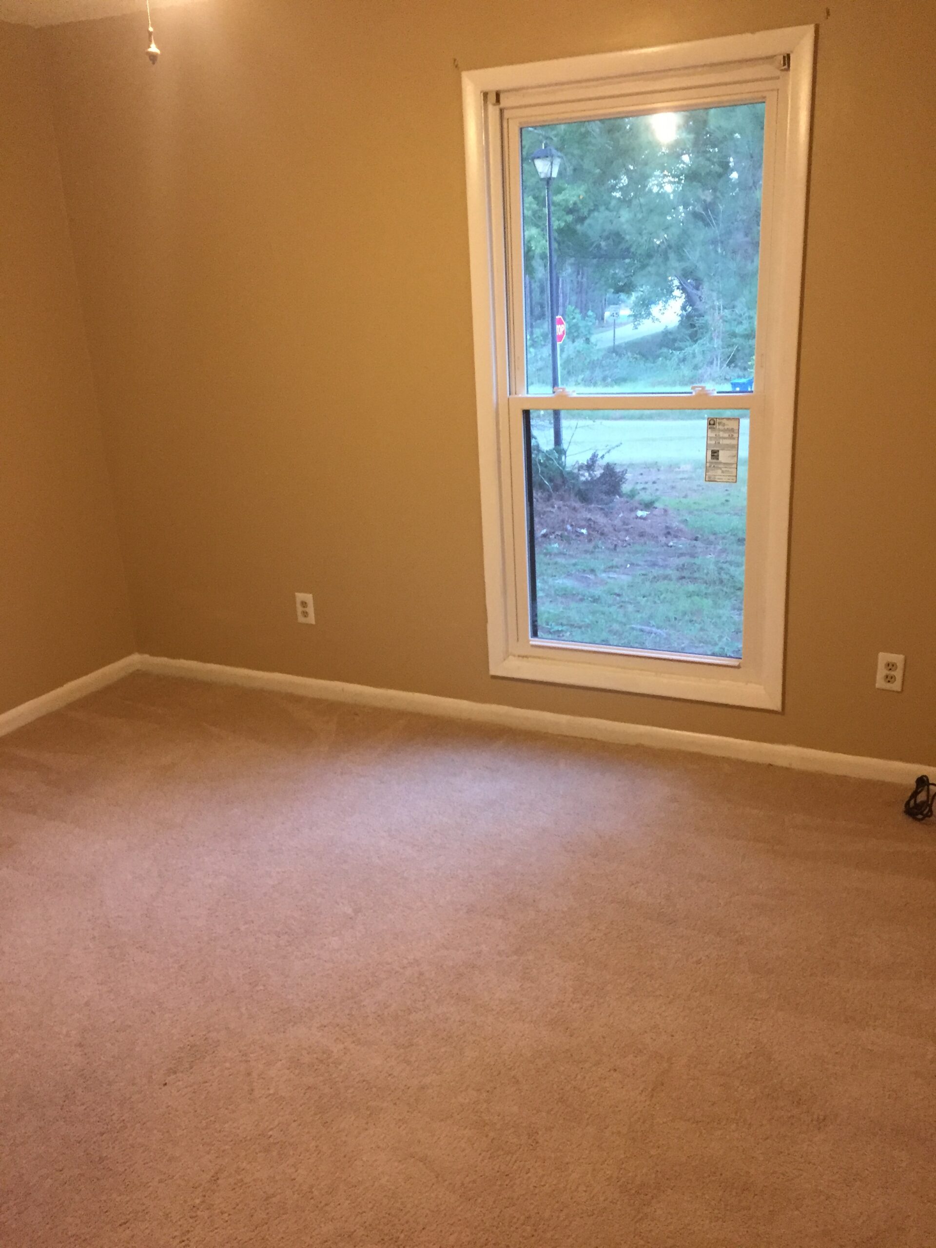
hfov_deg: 48.2
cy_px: 624
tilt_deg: -15.7
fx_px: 1046
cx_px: 468
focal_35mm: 29
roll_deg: +4.7
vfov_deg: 61.7
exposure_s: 1/30
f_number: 2.2
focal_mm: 4.15
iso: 200
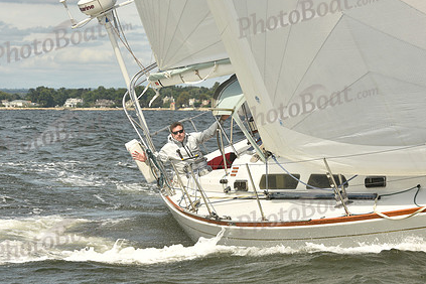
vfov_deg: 7.4
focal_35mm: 185
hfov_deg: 11.1
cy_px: 172
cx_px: 185
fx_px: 2189
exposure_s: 1/800
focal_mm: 135
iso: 250
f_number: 10
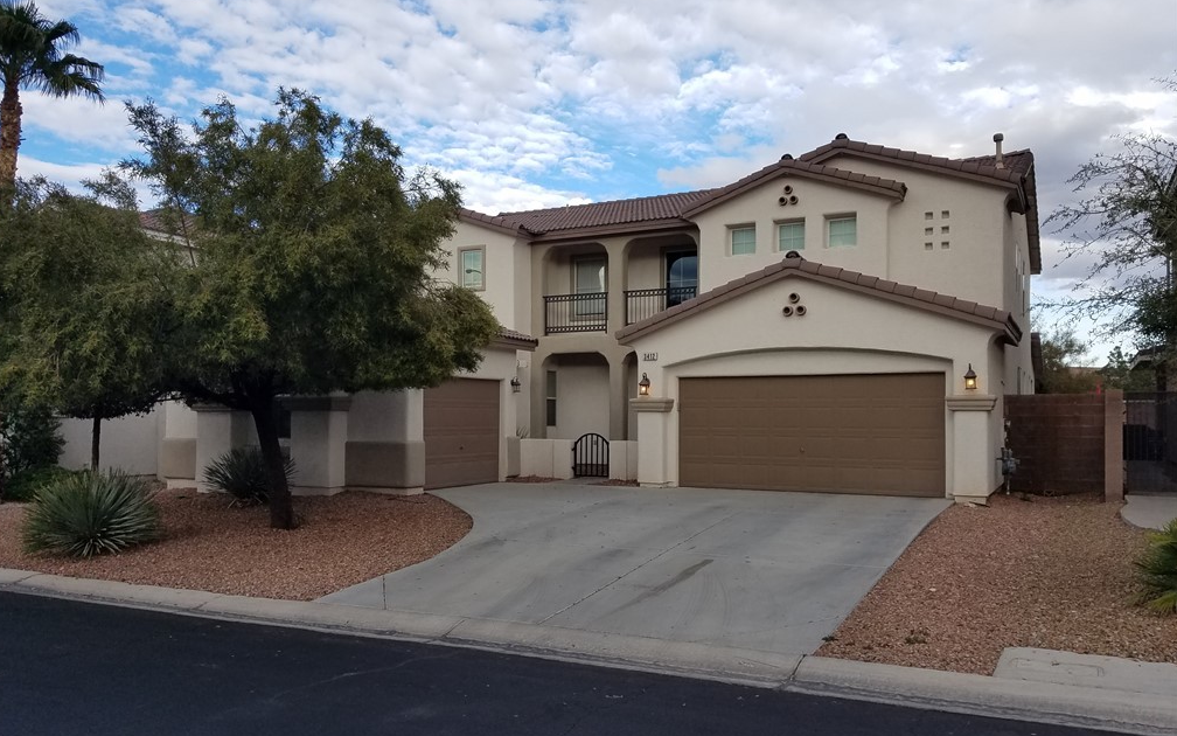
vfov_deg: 44.5
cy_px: 387
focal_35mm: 28
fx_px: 898
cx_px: 583
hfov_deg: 66.5
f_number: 1.7
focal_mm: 4.2
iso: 40
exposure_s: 1/1148
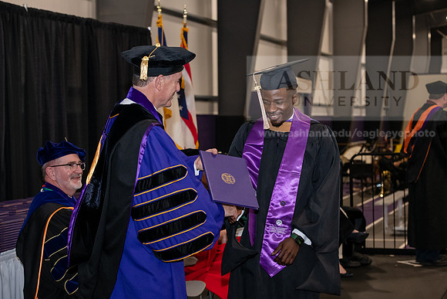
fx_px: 994
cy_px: 150
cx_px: 224
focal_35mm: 80
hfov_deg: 25.4
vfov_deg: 17.1
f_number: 5.6
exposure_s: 1/200
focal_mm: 80
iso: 2500
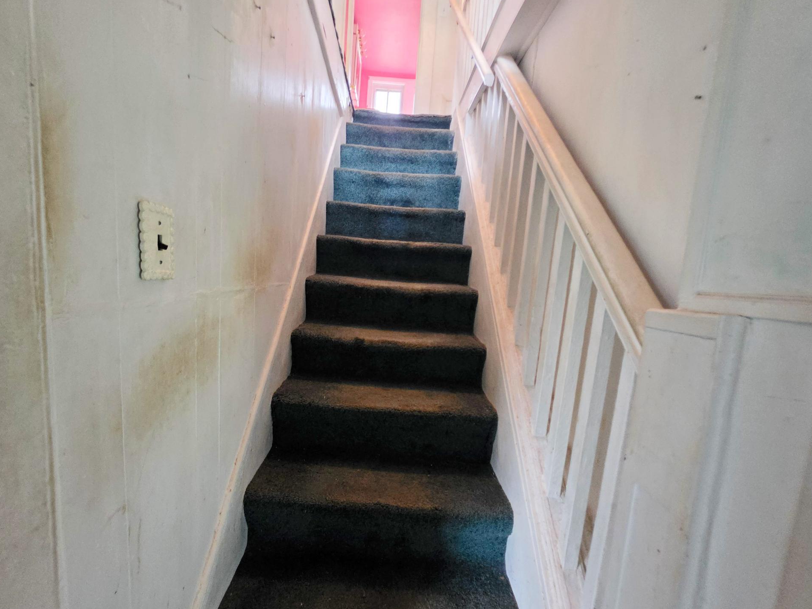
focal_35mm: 14
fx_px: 328
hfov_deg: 101.9
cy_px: 318
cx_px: 381
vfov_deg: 85.6
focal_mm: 2.2
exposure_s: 1/60
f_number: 1.9
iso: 1250
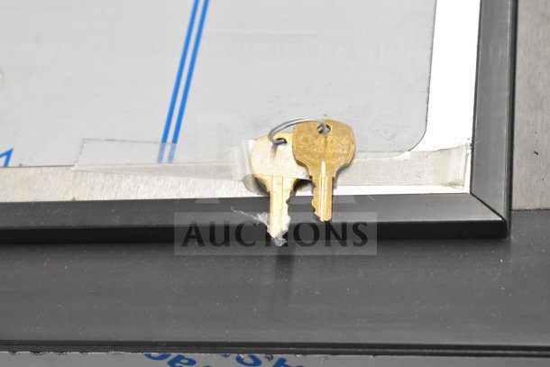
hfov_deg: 24.6
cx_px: 275
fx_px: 1261
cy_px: 184
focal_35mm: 82
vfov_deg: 16.6
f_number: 6.3
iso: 6400
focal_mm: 55
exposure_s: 1/160
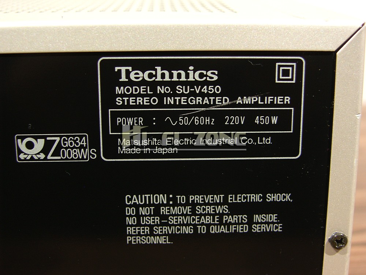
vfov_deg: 24.4
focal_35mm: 60
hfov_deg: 32.2
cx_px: 183
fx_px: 634
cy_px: 138
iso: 50
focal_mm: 15.5
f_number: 2.8
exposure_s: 1/60
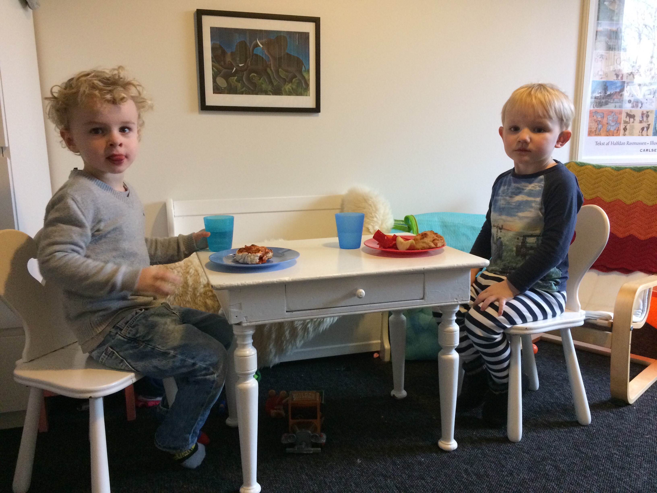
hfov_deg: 61.7
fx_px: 550
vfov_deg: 48.2
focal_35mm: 29
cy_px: 246
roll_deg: -0.4
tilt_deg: -12.5
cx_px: 328
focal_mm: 4.15
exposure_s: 1/33
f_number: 2.2
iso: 320
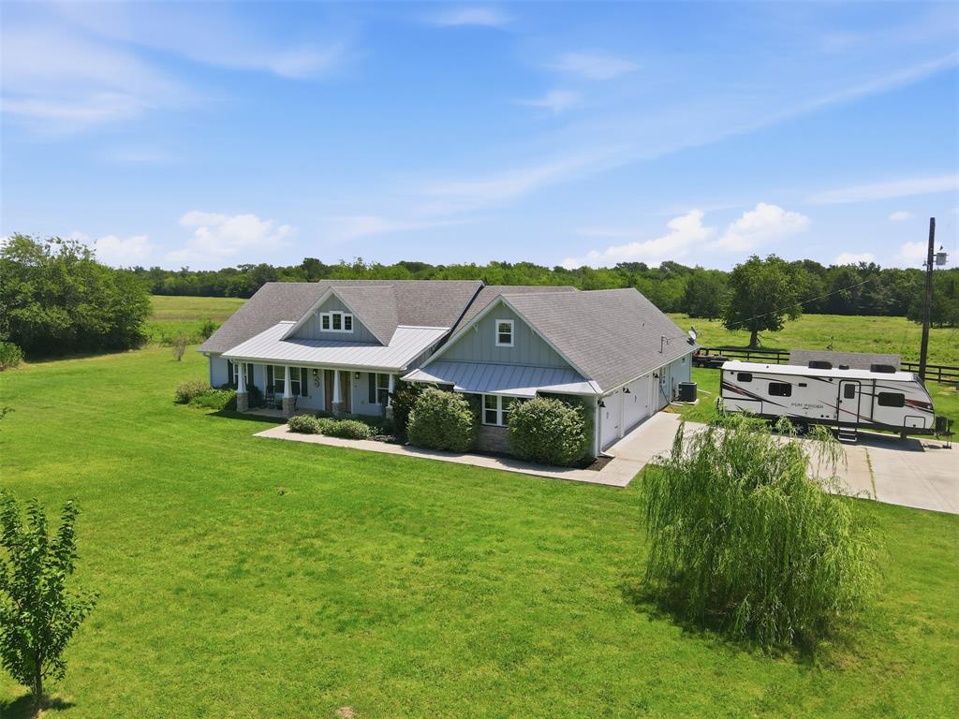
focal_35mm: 24
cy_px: 360
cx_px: 480
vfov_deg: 56.8
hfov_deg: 71.6
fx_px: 665
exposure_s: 1/800
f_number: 2.8
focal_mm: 4.5
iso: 100
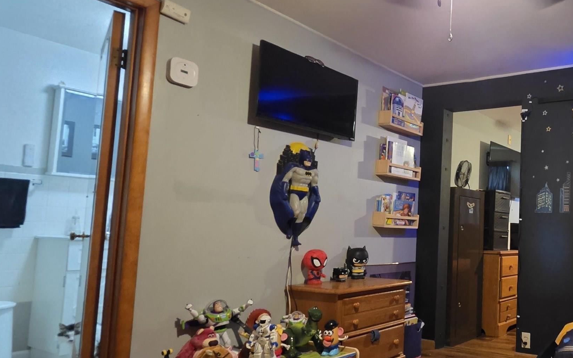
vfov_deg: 47.5
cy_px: 206
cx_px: 526
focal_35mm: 26
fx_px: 406
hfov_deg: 58.9
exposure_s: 1/24
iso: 1600
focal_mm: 2.2
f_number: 2.2
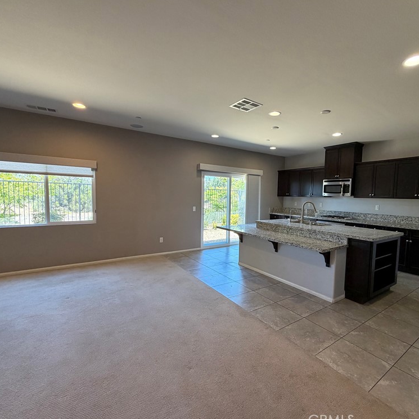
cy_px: 212
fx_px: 233
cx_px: 237
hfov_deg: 83.5
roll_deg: -0.4
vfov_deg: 84.0
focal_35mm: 17
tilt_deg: -4.0
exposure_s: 1/60
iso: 160
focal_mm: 2.22
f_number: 2.2
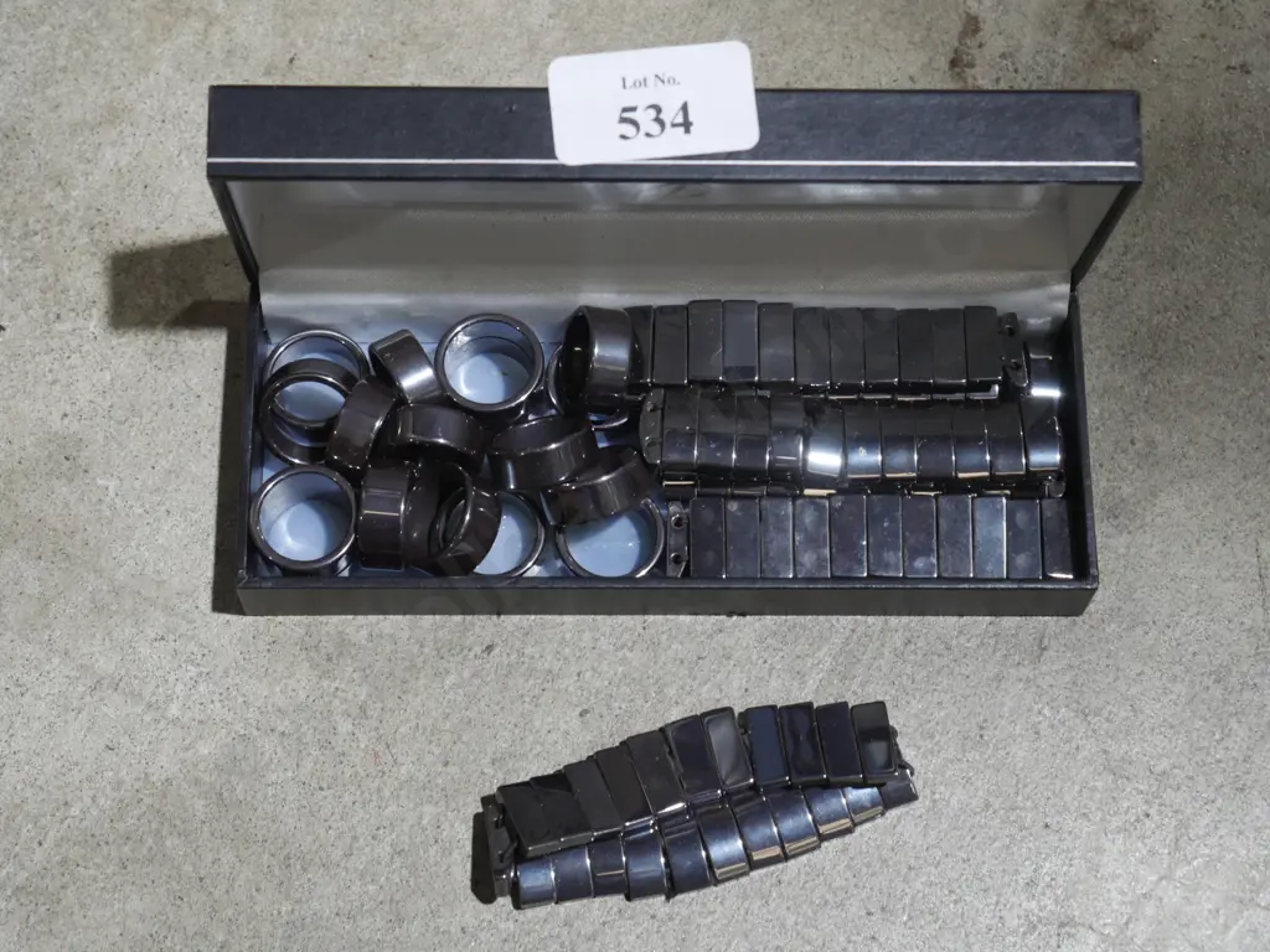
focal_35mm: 72
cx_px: 635
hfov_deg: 27.0
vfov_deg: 20.4
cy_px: 476
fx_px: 2642
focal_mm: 36
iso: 1000
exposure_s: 1/80
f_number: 5.5
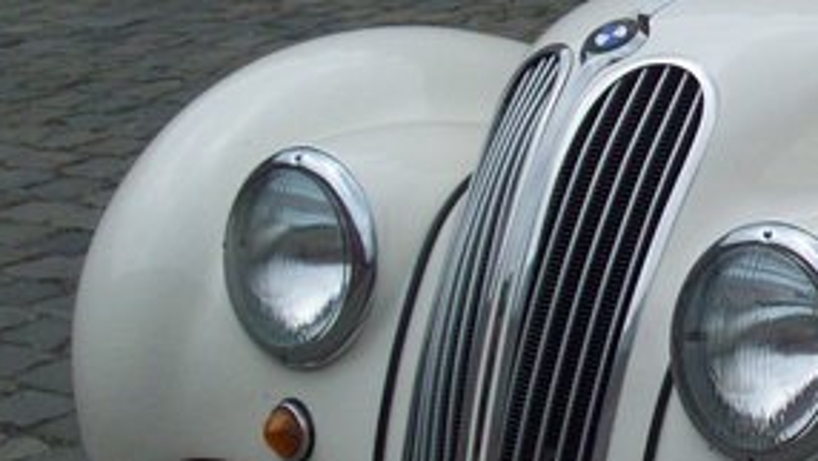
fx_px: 3037
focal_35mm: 140
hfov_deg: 14.7
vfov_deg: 8.7
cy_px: 149
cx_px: 1073
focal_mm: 7.6
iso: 80
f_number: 6.3
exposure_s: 1/237
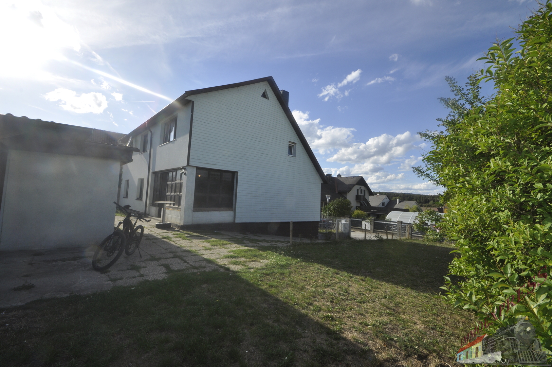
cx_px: 276
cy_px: 184
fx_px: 230
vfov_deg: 77.2
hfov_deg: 100.5
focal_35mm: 15
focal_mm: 10
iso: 250
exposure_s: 1/200
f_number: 14
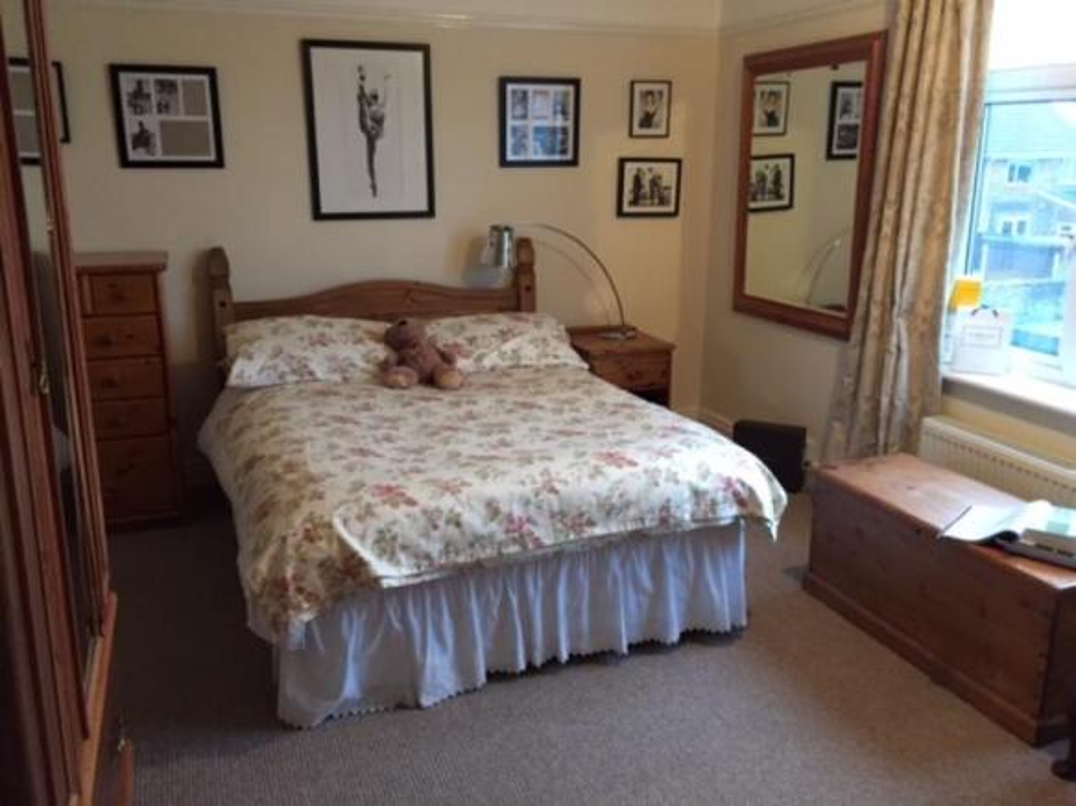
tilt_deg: -14.8
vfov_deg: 48.2
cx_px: 538
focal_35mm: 29
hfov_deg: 61.7
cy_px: 403
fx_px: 901
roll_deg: +0.0
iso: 250
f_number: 2.2
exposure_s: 1/25
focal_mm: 4.15
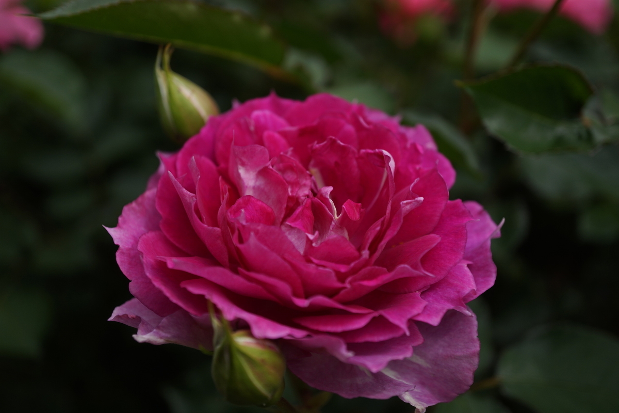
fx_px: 774
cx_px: 310
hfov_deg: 43.6
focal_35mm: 45
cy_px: 206
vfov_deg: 29.9
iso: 100
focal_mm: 30
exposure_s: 1/1250
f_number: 3.5
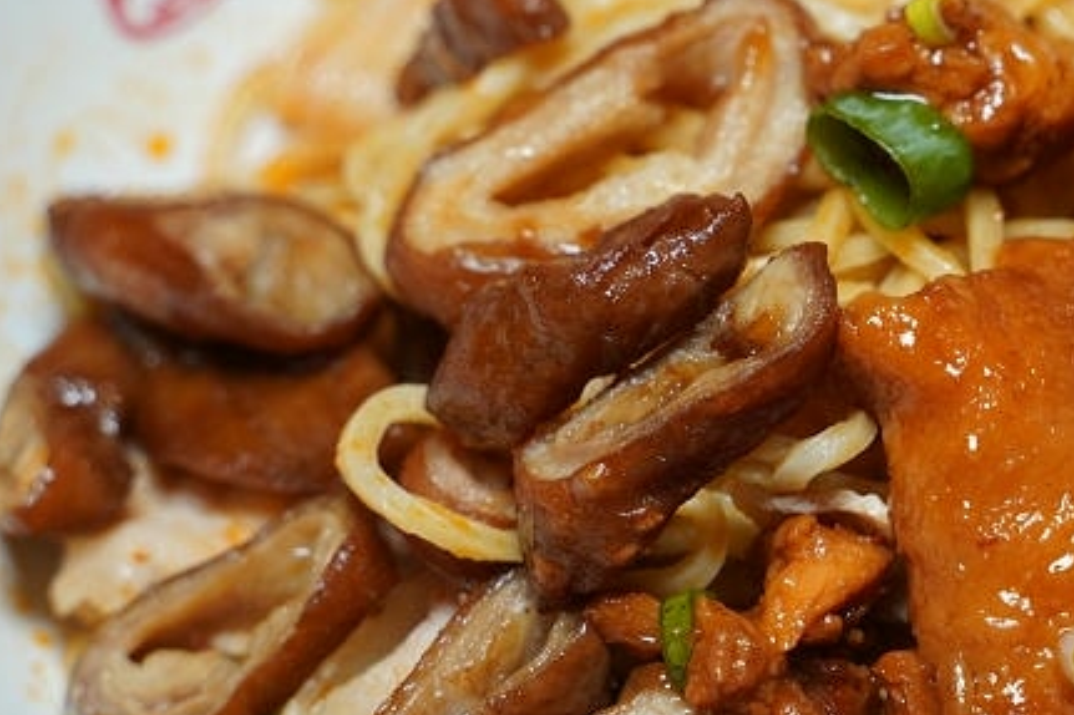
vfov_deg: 10.5
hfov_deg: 15.5
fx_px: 3906
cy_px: 344
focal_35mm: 131
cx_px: 944
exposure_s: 1/60
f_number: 4
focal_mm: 47
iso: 250
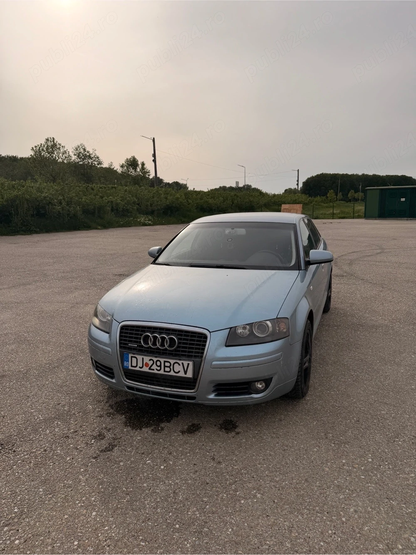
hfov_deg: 56.8
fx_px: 385
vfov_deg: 71.6
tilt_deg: -10.2
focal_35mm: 24
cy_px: 278
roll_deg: +1.1
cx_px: 208
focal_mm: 6.76
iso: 80
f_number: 1.78
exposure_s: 1/8130
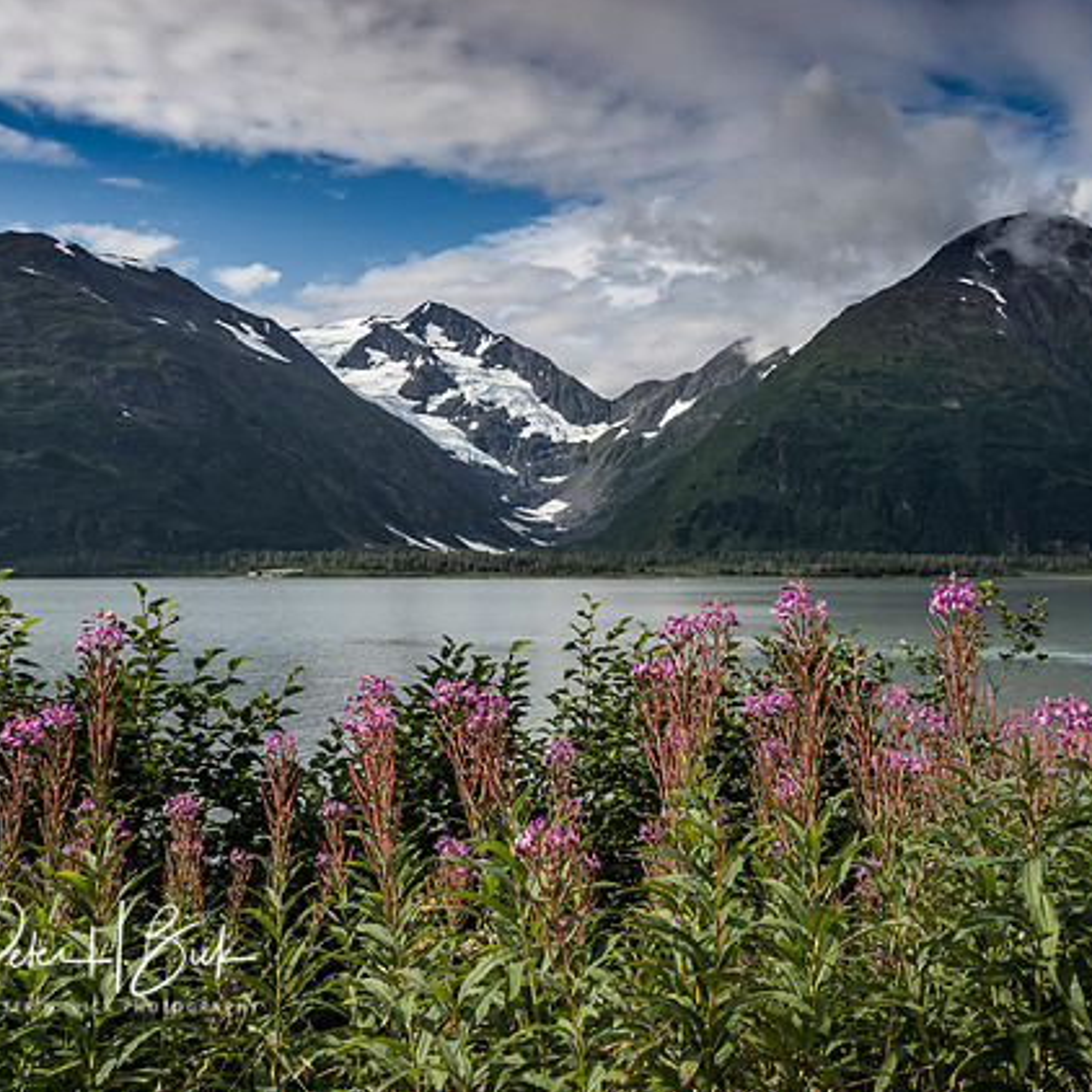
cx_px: 639
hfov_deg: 48.2
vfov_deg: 48.4
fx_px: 1213
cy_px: 534
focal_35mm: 34
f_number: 9
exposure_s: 1/500
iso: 320
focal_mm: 14
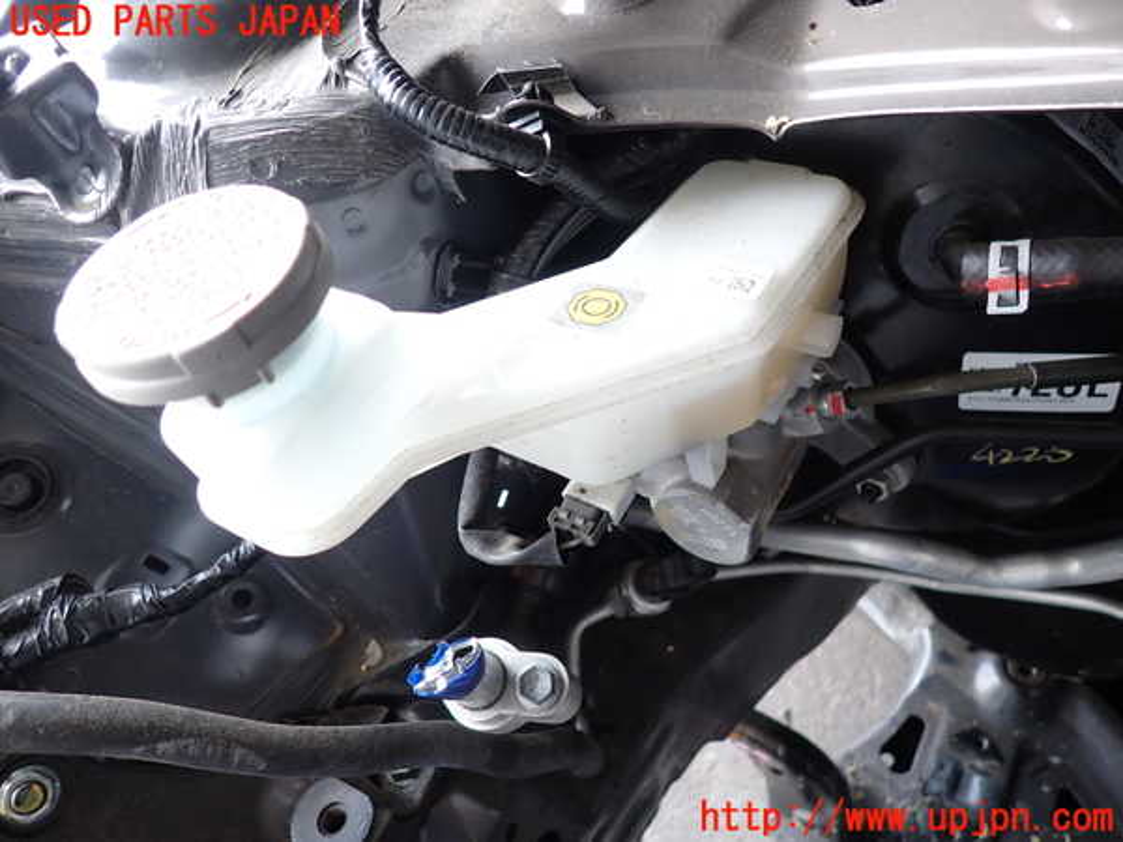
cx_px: 562
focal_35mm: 25
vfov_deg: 54.9
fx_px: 811
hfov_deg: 69.4
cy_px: 421
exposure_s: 1/60
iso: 160
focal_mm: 4.5
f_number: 2
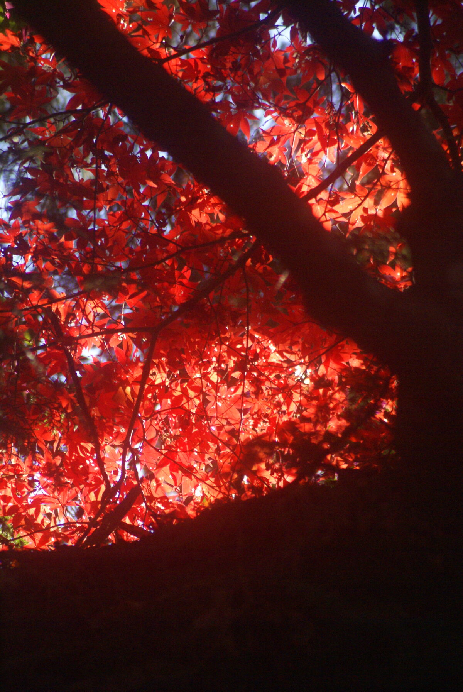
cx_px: 232
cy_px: 346
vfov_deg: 4.6
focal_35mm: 450
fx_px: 8657
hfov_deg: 3.1
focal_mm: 300
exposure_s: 1/500
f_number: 5.6
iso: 400
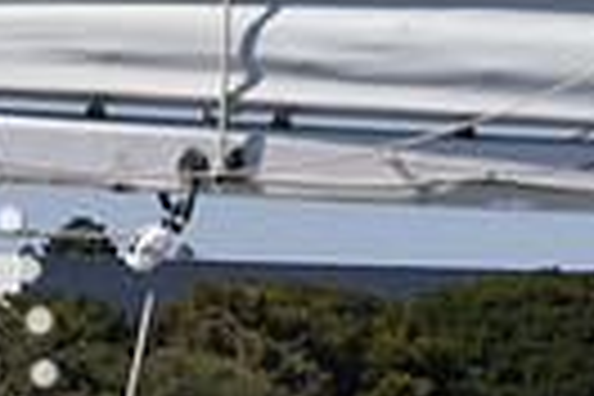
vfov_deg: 1.7
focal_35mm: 807
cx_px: -374
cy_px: 380
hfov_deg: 2.5
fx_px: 13314
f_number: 8
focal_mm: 122
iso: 100
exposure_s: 1/500
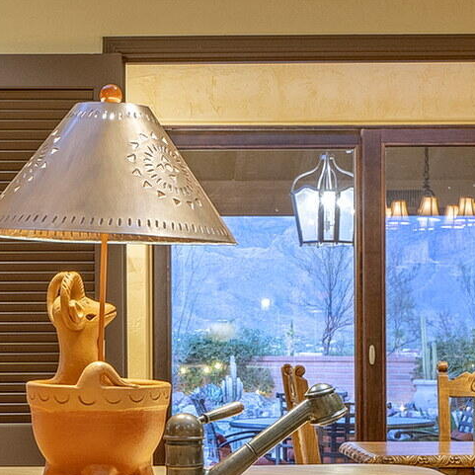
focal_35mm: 89
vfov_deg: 19.4
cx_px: 140
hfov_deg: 19.4
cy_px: 326
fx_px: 1382
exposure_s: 1/1.25
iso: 200
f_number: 7.1
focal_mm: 18
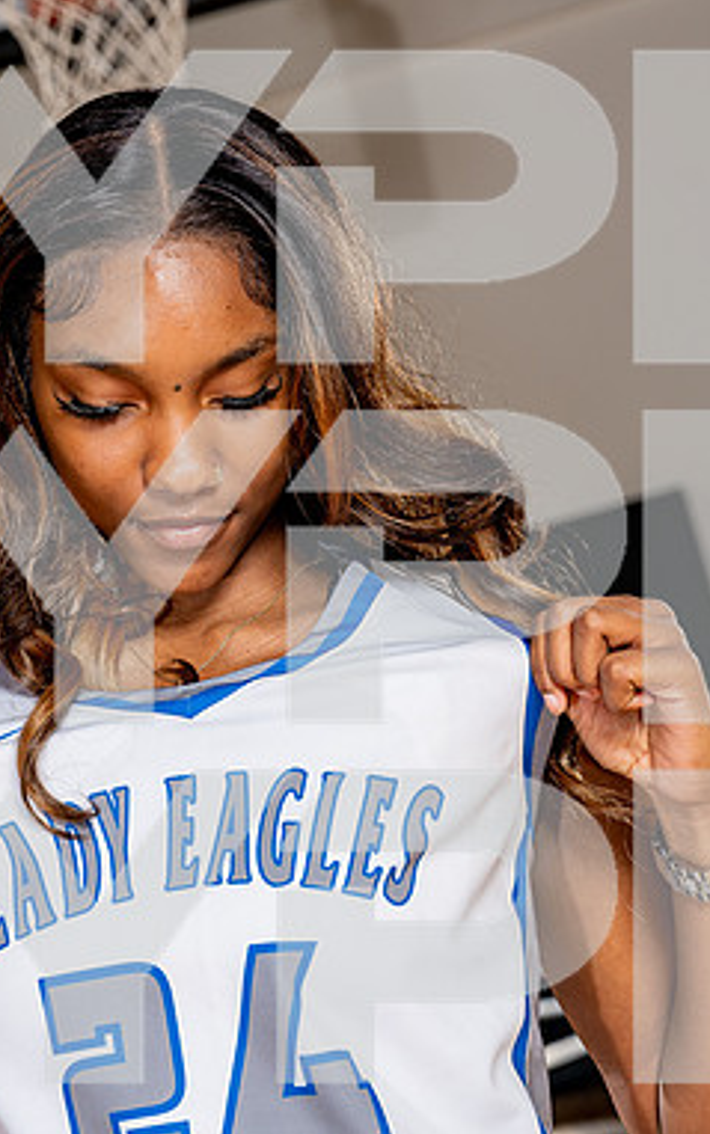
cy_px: 568
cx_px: 229
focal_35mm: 99
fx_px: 3063
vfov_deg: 21.0
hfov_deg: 13.2
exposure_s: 1/250
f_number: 5.6
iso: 200
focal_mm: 64
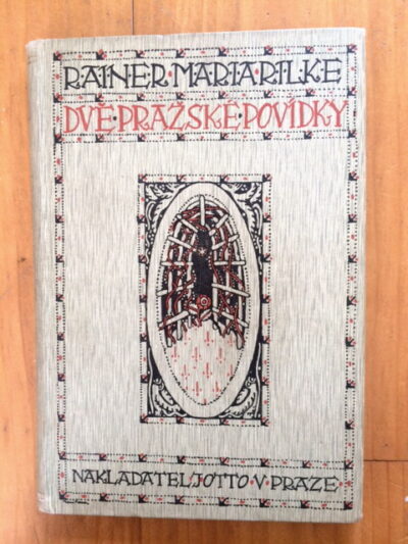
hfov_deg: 48.2
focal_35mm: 29
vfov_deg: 61.6
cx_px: 204
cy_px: 272
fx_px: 456
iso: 80
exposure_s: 1/33
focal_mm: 4.15
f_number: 2.2
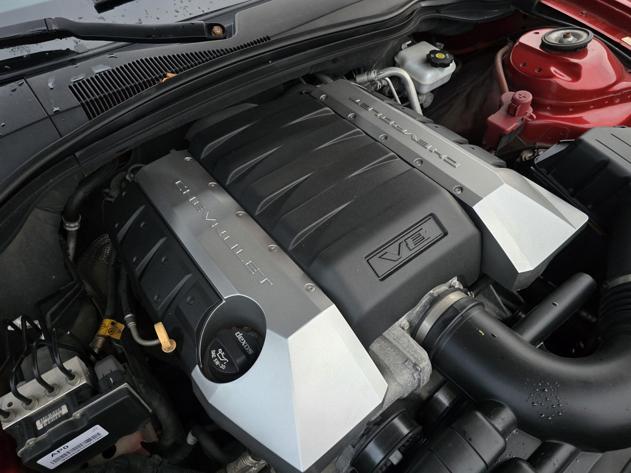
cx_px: 316
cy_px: 236
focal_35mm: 23
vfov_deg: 58.9
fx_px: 419
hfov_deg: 73.9
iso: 800
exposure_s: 1/60
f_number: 1.7
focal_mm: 6.3
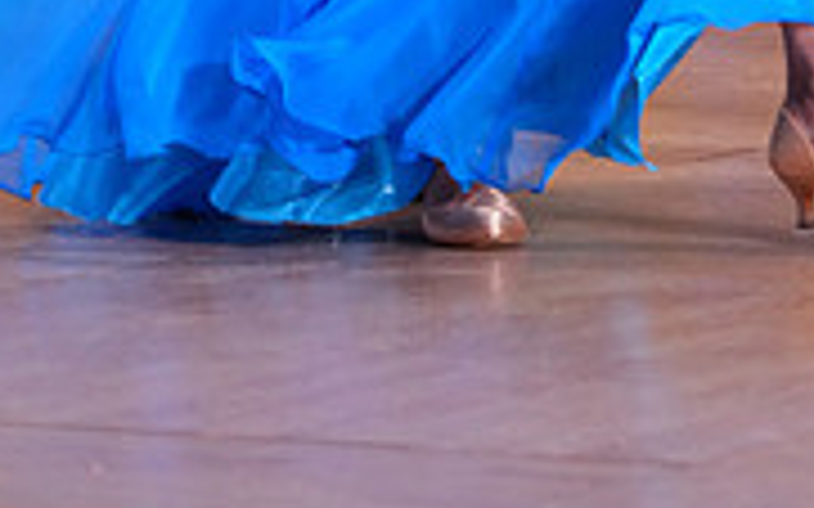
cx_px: 668
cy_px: -755
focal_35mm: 337
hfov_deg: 6.2
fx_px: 7474
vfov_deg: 3.8
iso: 2000
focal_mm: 103
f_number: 4
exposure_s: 1/400
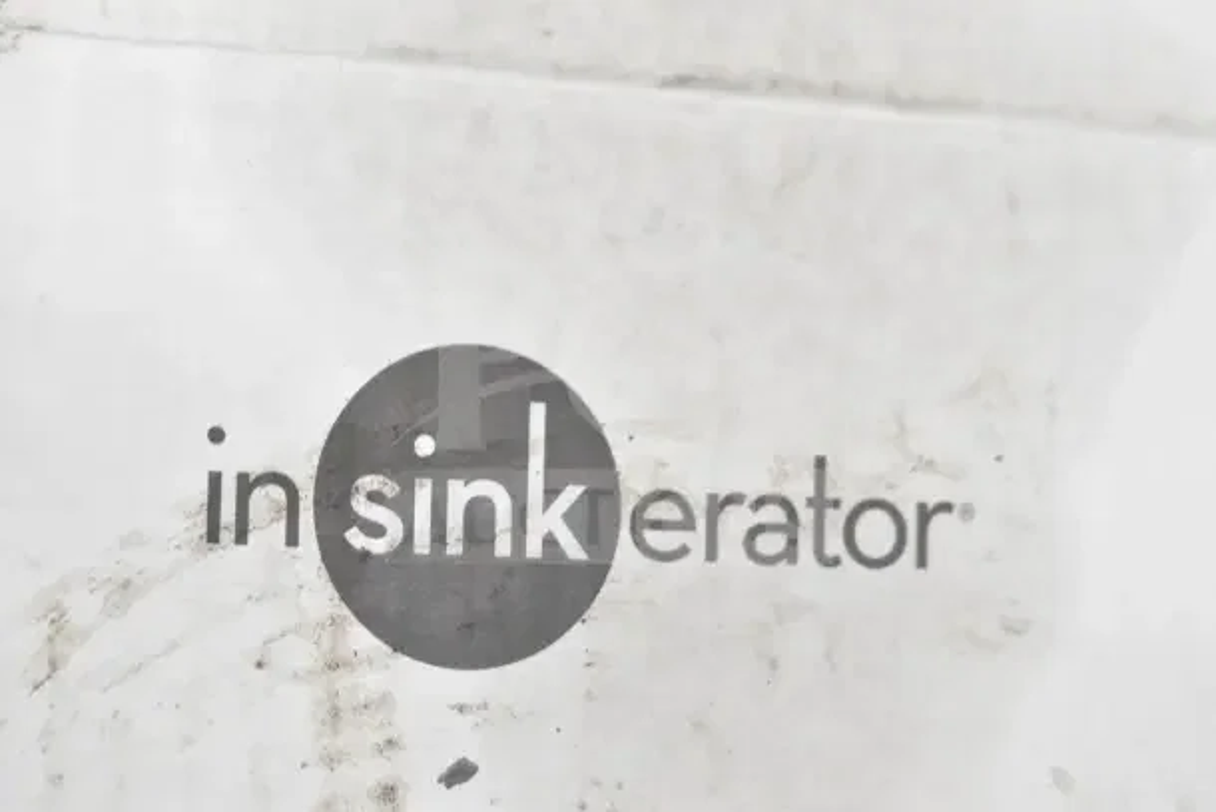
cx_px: 608
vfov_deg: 16.6
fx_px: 2787
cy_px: 406
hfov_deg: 24.6
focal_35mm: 82
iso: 1600
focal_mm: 55
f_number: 6.3
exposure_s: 1/160
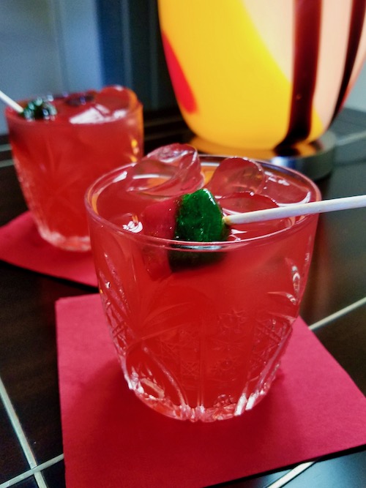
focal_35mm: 26
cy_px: 244
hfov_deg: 53.0
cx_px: 183
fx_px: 367
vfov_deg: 67.3
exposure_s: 1/24
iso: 160
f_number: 1.7
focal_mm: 4.2
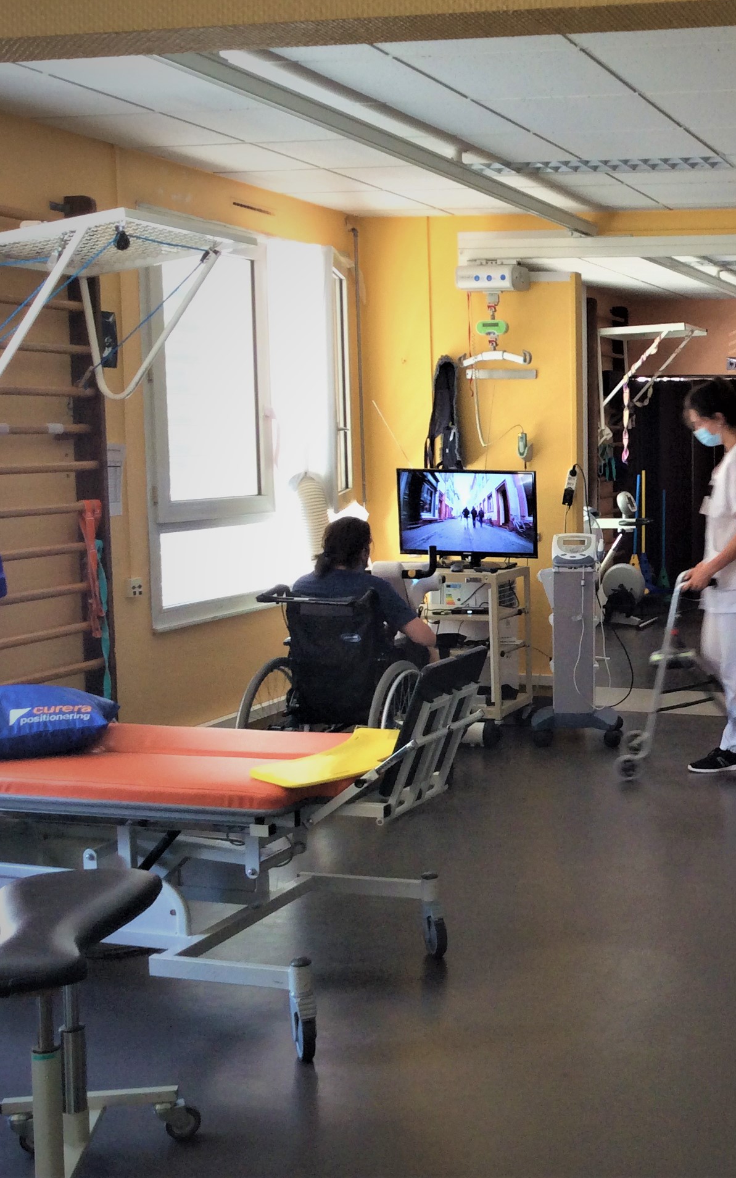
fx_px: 1476
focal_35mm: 46
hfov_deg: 26.5
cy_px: 582
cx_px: 740
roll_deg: +1.0
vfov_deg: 43.5
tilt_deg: -5.7
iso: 50
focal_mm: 3.3
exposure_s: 1/24
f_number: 2.4
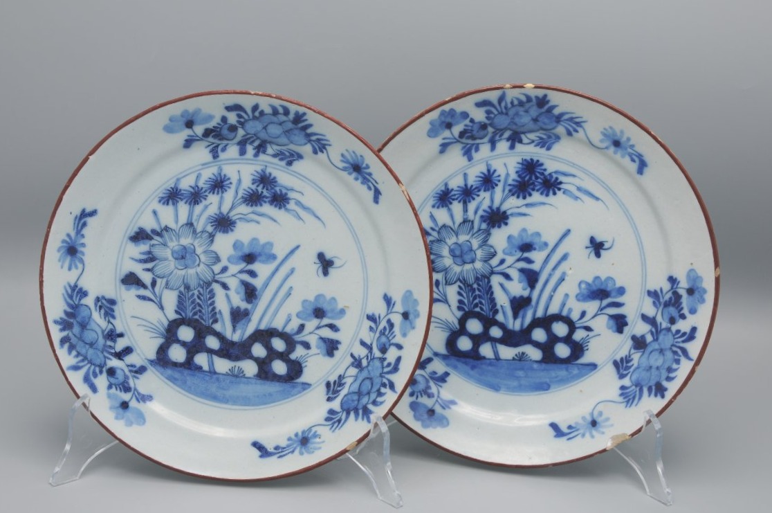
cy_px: 256
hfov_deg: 37.9
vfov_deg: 25.7
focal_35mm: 52
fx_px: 1124
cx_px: 386
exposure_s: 1/5
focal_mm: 35
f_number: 13
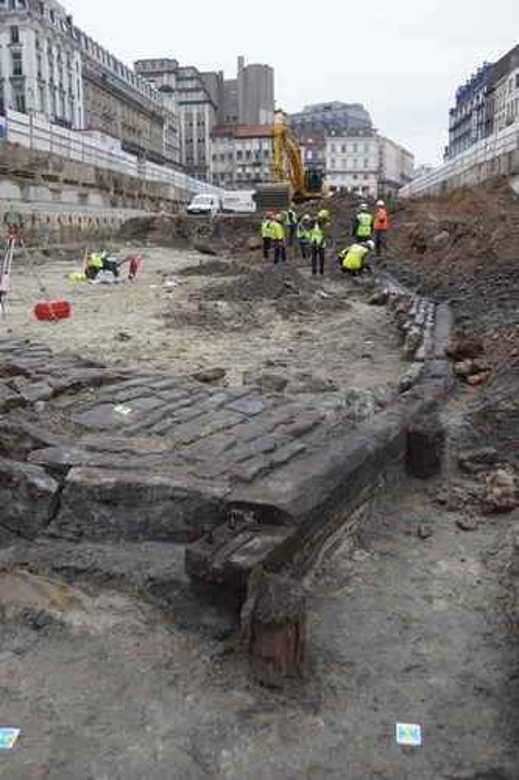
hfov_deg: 47.9
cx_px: 260
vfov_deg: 67.4
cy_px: 390
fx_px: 584
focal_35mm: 27
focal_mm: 18
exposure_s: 1/160
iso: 250
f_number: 4
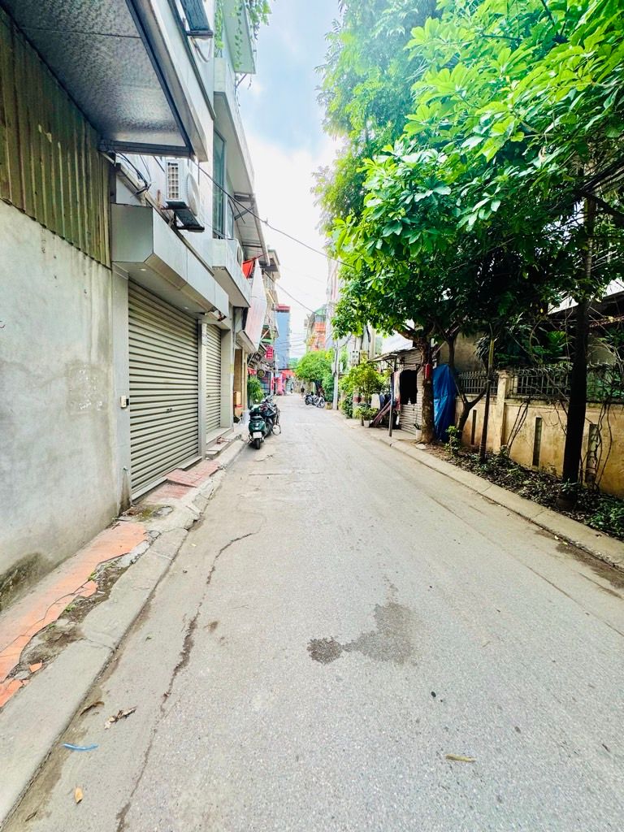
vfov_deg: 102.1
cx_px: 312
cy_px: 416
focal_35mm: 14
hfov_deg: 85.7
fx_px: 336
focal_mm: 2.22
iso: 40
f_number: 2.2
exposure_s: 1/198
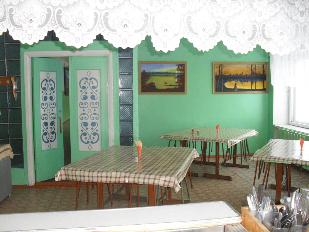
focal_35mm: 35
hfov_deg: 52.6
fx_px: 312
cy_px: 116
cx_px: 154
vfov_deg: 40.7
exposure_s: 1/45
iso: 200
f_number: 3.2
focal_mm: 6.3
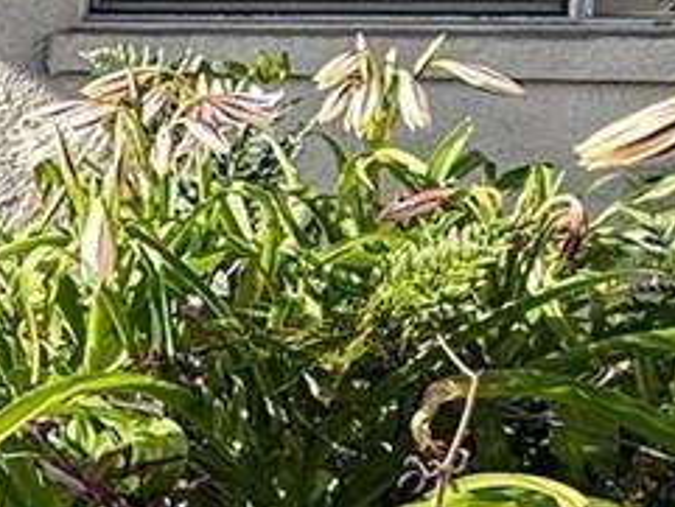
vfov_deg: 15.9
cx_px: -821
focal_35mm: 93
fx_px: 1814
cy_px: 308
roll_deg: +0.0
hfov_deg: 15.2
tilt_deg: -9.8
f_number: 2.2
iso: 50
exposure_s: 1/726
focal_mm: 2.22
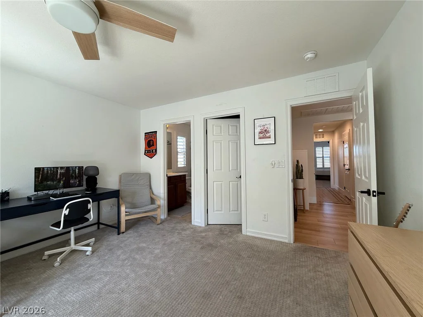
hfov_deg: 102.1
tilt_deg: +1.2
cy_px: 158
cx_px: 212
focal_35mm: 14
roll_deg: +0.1
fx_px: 171
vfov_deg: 85.7
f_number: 2.2
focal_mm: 2.22
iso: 100
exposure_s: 1/120
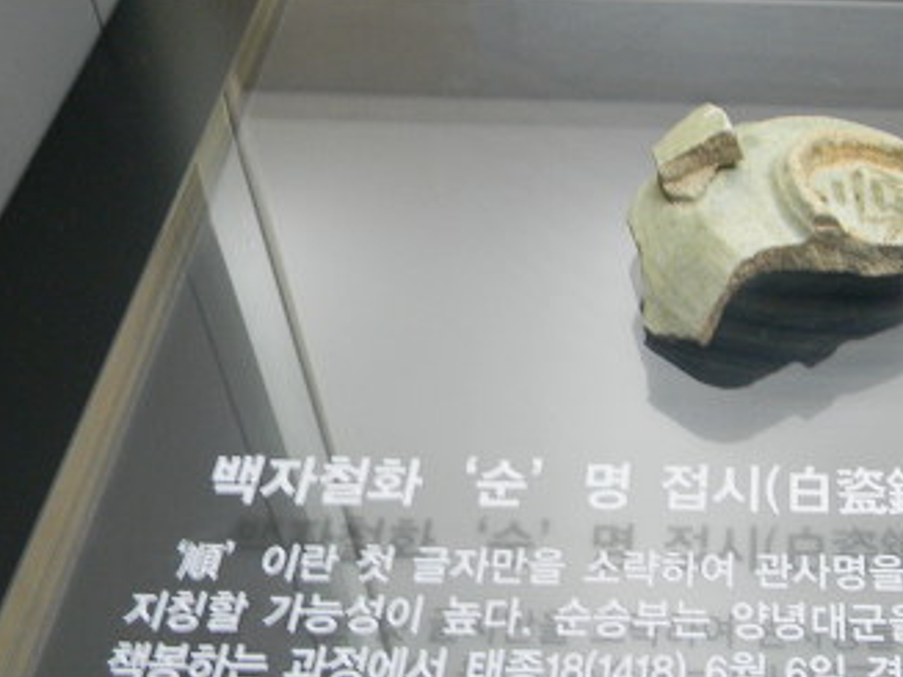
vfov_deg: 24.3
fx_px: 1565
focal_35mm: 60
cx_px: 809
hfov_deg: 30.8
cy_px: 424
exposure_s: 1/7.9
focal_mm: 5
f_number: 3.5
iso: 149
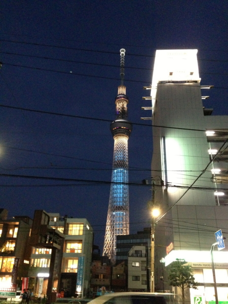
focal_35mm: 33
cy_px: 152
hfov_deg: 42.9
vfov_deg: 55.4
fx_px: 290
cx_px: 114
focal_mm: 4.13
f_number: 2.4
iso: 800
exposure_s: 1/15
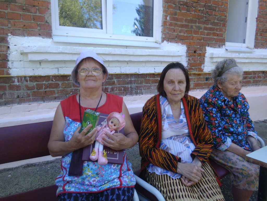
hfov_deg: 67.3
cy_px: 100
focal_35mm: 26
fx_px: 201
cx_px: 134
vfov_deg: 53.1
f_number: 2.8
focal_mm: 4.7
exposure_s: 1/250
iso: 100
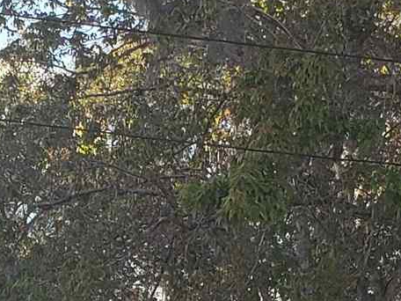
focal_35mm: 175
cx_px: 174
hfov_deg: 11.3
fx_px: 2027
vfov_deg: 7.9
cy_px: 696
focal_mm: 4.3
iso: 50
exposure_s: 1/362
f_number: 2.4
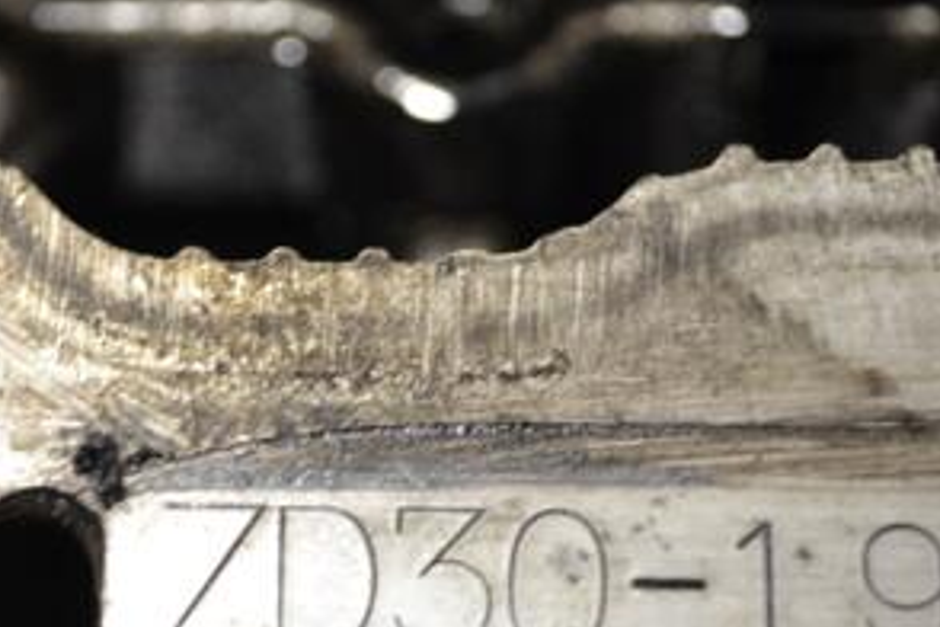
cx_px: 320
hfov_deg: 19.6
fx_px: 2715
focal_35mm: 104
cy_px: 528
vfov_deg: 13.1
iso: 400
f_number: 5
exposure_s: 1/80
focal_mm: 34
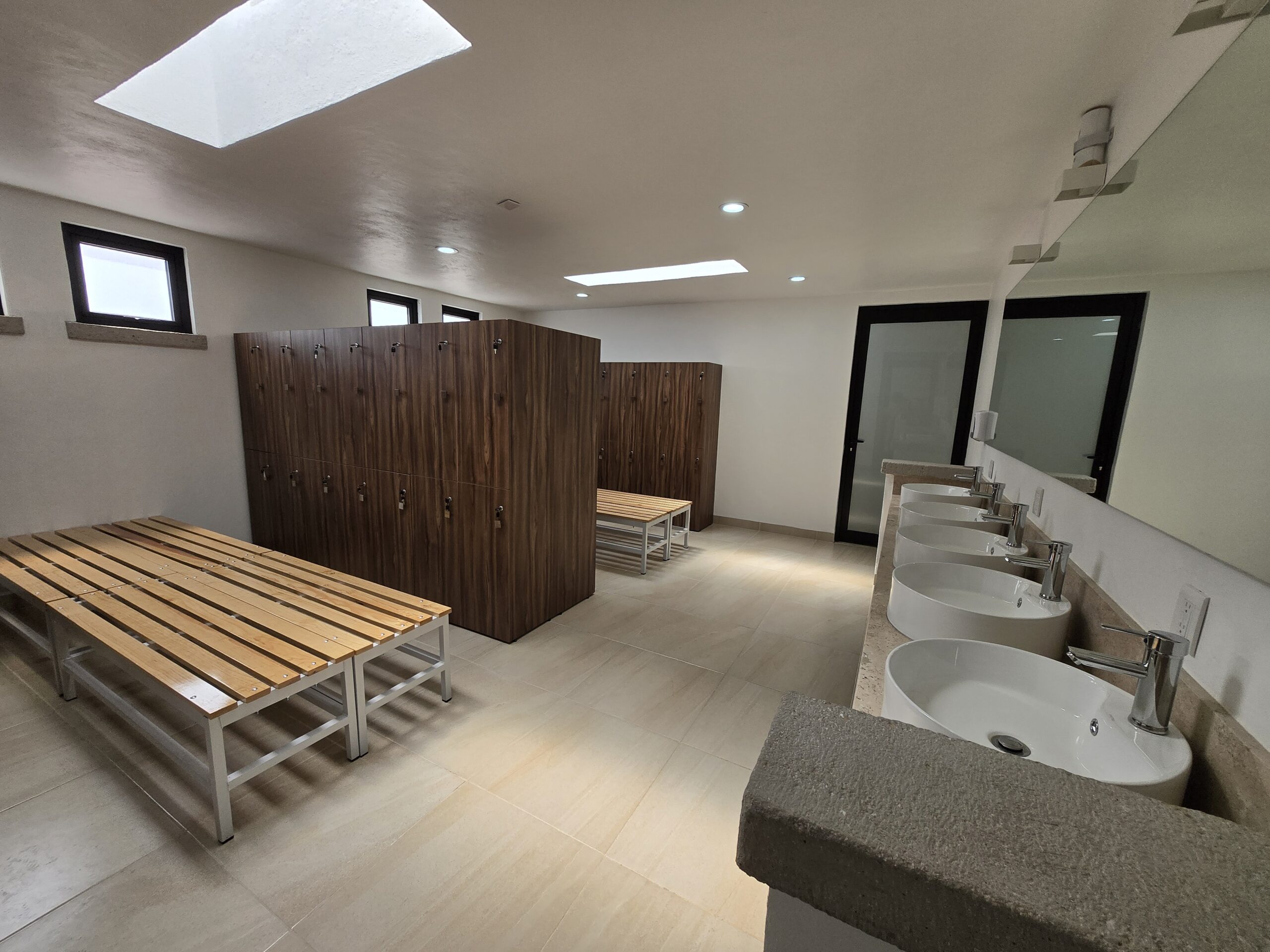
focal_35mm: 13
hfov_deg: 106.2
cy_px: 476
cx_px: 635
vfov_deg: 89.9
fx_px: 477
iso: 25
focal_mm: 1.7
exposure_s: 1/229
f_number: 2.2
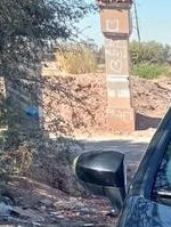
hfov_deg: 10.9
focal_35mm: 122
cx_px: 366
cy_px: 346
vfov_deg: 14.9
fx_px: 801
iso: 100
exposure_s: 1/2451
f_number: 1.8
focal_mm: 3.98
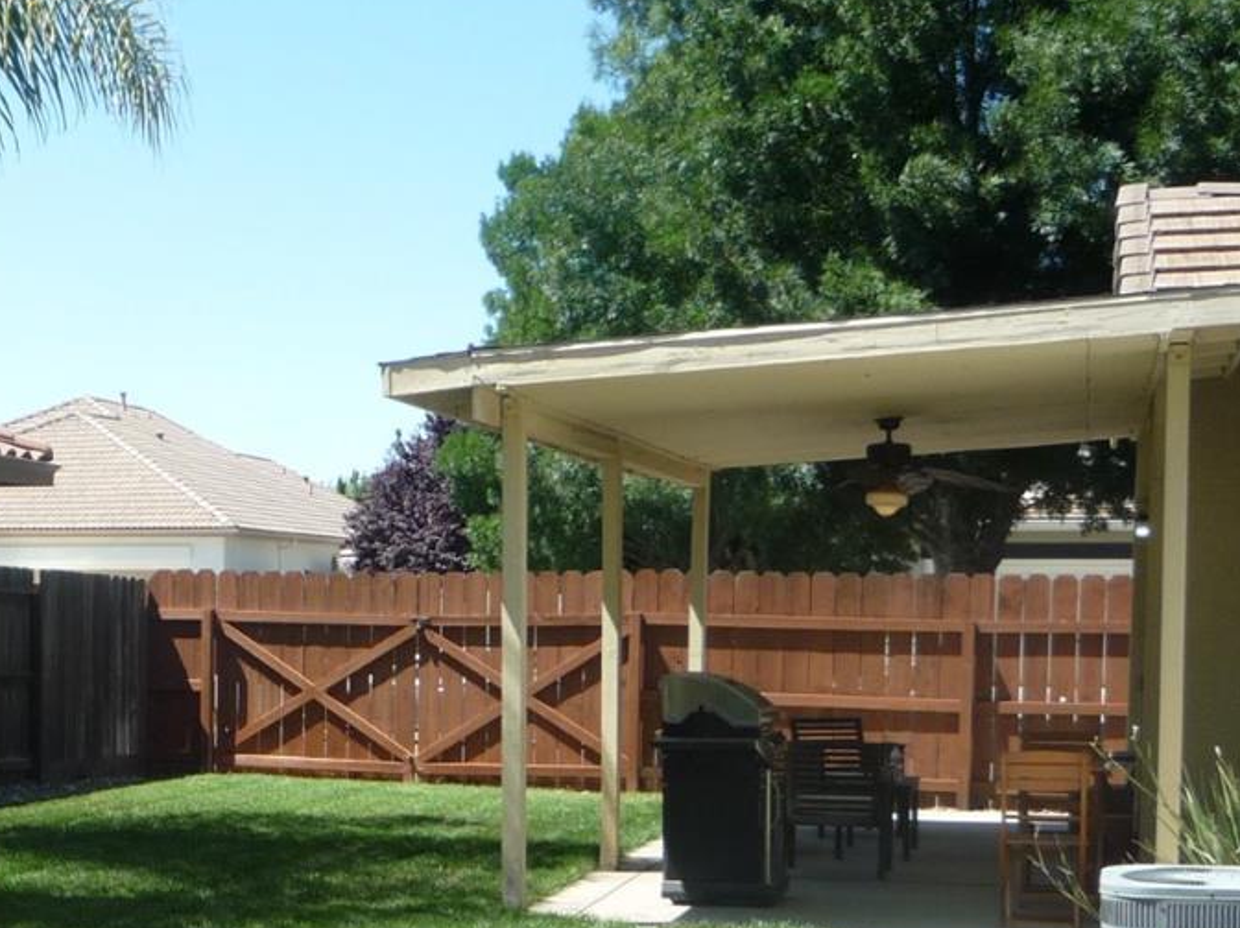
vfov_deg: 21.6
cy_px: 747
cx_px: 31
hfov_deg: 27.5
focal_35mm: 67
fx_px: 2398
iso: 100
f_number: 4
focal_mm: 5.2
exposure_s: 1/400
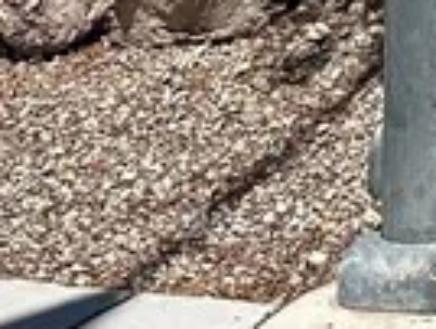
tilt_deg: +4.2
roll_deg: +1.0
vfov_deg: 7.2
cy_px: -674
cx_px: 924
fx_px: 2309
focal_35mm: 183
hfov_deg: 9.9
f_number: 1.78
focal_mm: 6.86
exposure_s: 1/5000
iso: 80
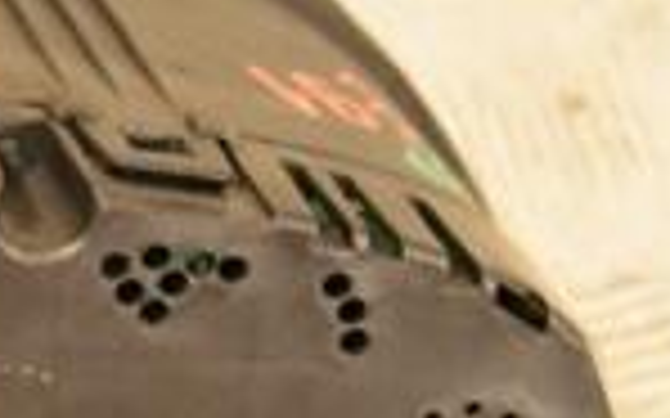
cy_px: 319
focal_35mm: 185
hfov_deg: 10.9
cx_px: -301
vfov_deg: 7.1
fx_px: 3377
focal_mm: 30
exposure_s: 1/160
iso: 800
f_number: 5
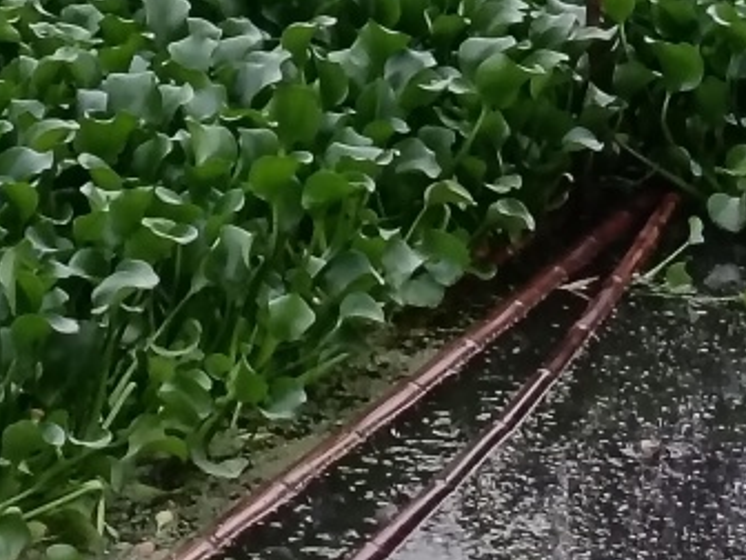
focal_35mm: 273
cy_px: -559
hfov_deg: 7.3
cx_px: 278
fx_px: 5883
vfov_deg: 5.3
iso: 536
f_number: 1.75
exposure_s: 1/50
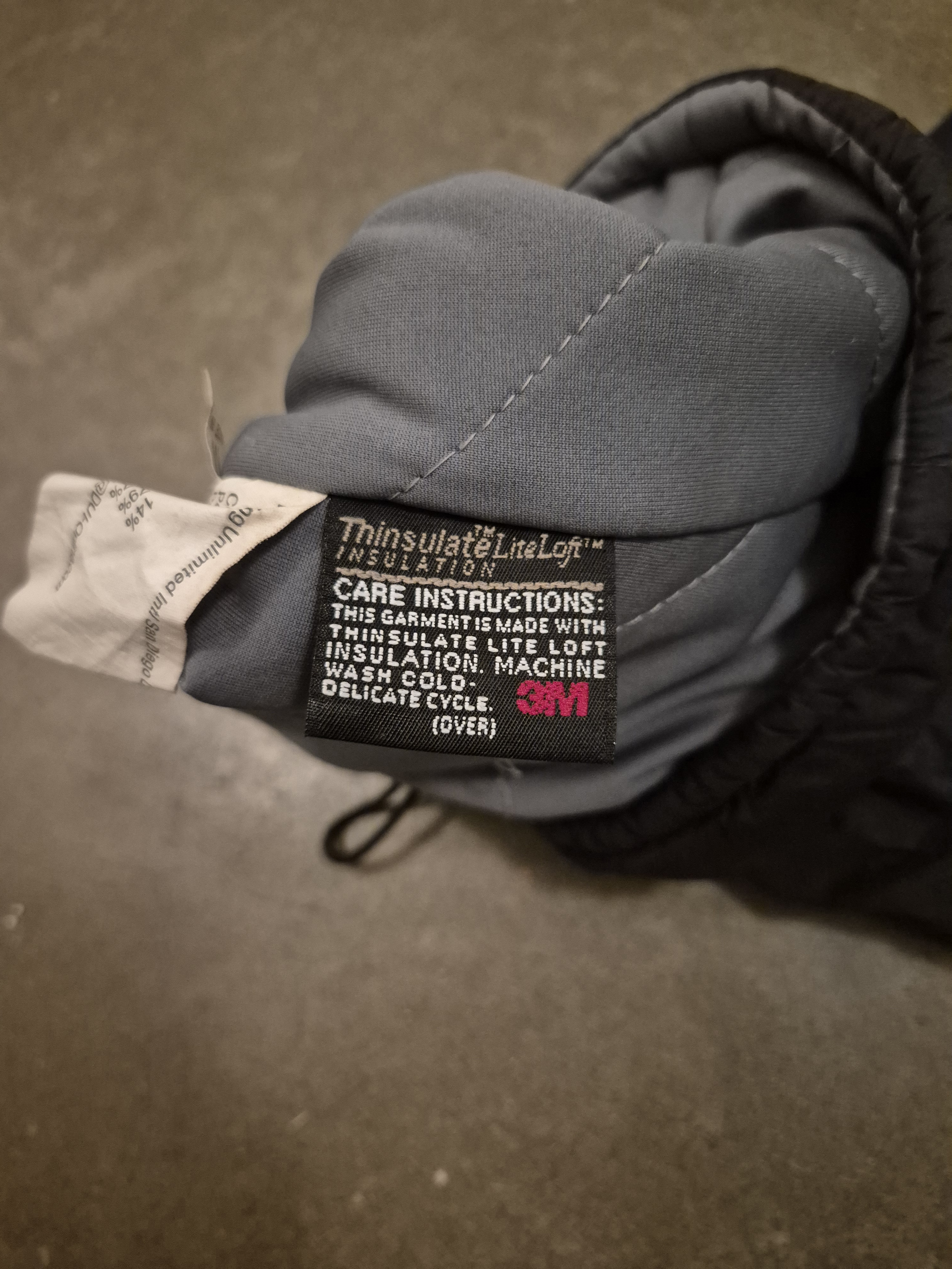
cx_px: 476
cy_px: 634
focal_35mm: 23
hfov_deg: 58.9
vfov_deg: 73.9
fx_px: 843
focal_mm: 5.4
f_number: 1.8
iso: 2000
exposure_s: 1/50
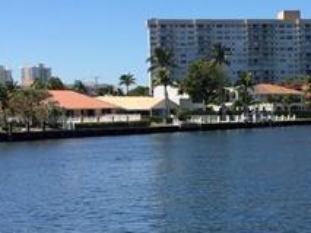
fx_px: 782
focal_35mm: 87
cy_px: 125
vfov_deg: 17.0
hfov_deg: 22.3
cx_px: 235
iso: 32
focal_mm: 4.15
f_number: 2.2
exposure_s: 1/2283
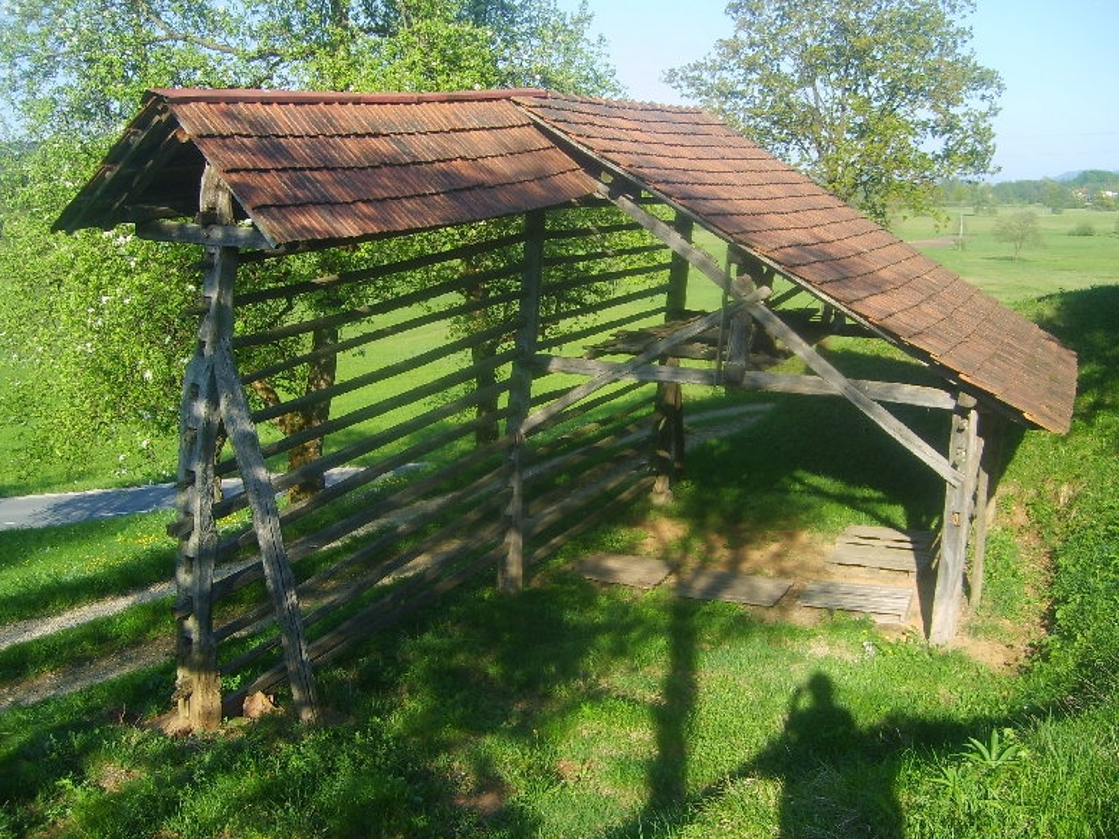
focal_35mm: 36
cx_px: 558
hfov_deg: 51.4
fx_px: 1163
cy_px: 419
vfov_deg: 39.6
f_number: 2.8
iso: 50
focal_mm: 5.8
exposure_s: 1/350
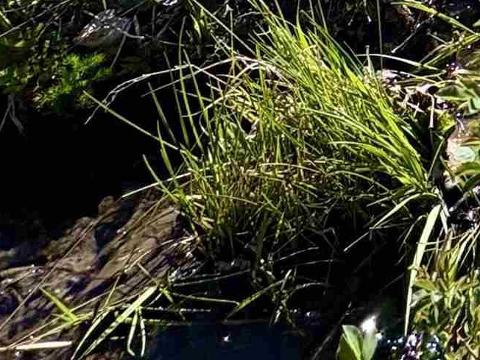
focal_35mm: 66
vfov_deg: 16.0
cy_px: -406
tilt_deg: -11.0
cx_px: 899
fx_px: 915
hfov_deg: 19.9
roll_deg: -1.6
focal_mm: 2.22
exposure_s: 1/1048
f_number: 2.2
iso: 50
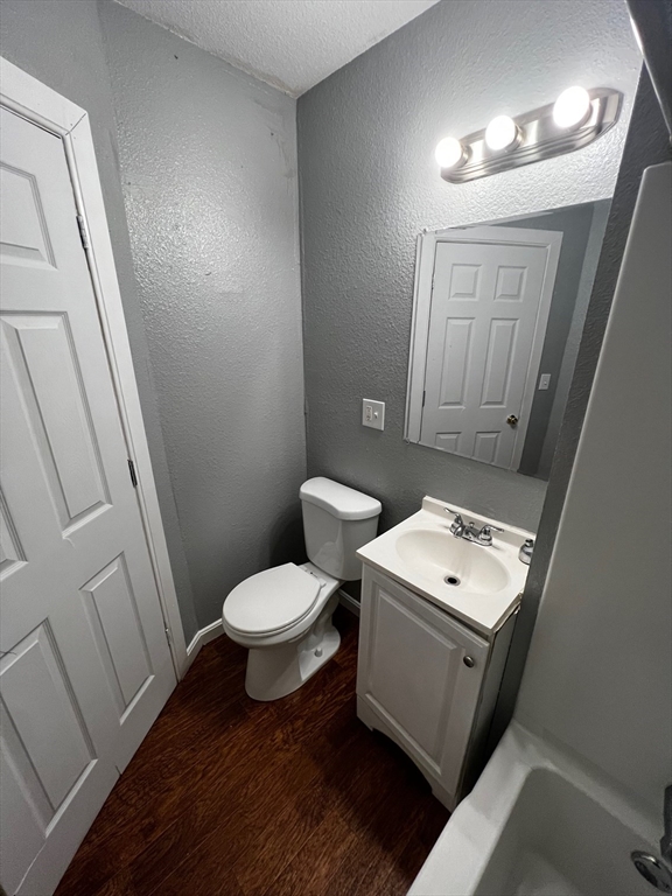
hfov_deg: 89.9
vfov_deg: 106.2
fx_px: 336
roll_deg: +0.2
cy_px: 448
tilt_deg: -18.9
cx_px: 336
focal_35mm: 13
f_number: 1.8
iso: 200
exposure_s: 1/120
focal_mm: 1.57
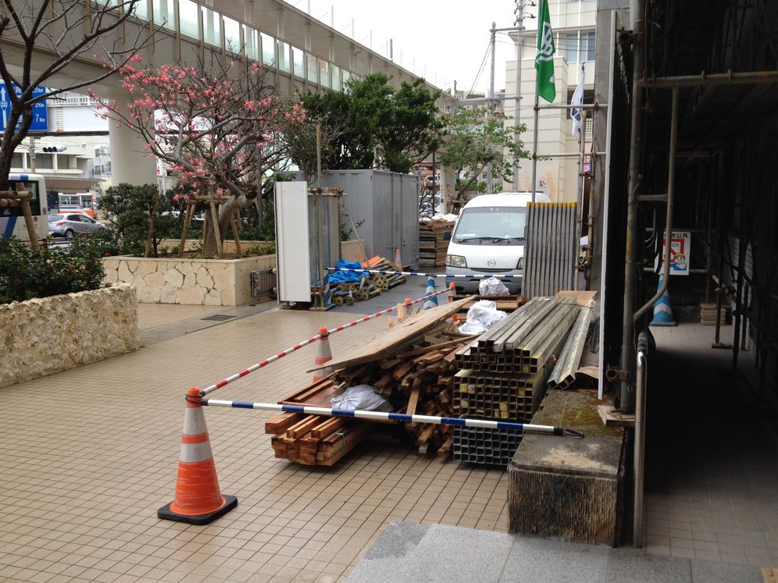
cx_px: 397
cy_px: 297
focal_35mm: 36
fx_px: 809
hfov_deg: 51.4
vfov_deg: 39.7
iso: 50
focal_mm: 4.28
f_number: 2.4
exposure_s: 1/177
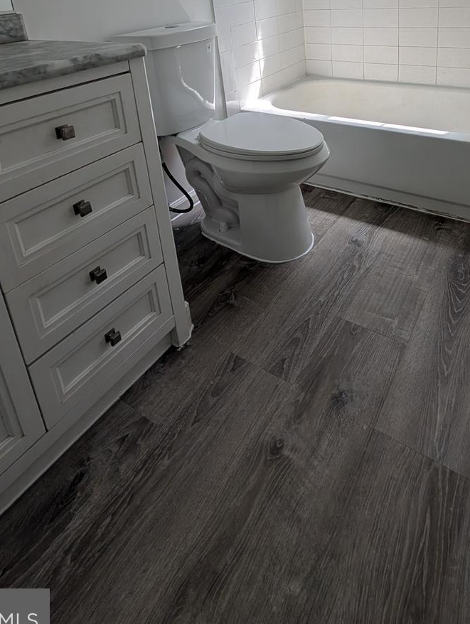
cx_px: 283
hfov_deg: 63.0
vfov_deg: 69.0
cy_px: 101
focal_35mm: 21
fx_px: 379
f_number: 1.7
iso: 54
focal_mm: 2.02
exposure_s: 1/579
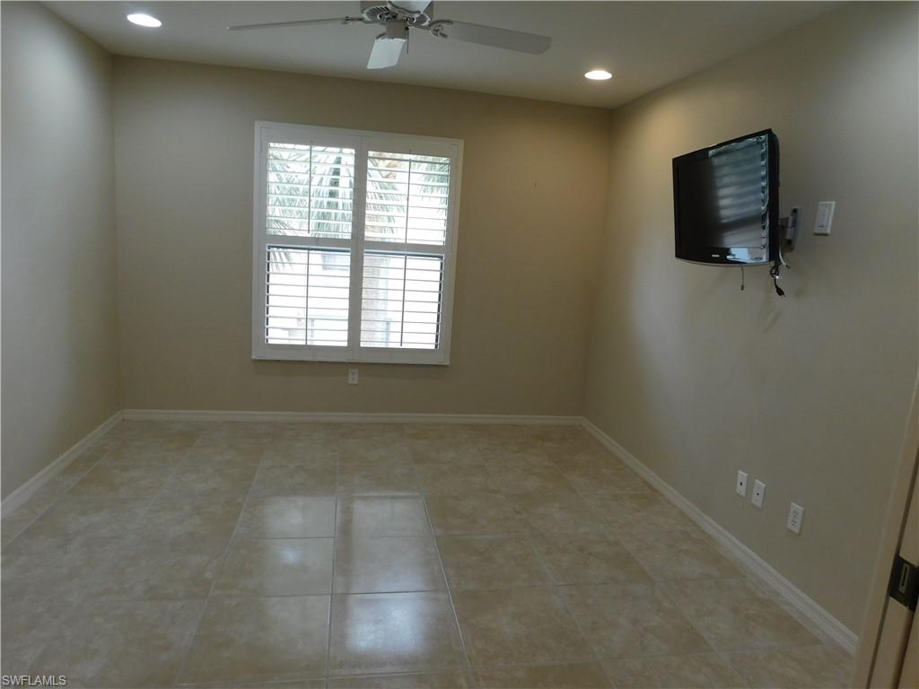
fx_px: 611
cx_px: 460
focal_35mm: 23
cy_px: 344
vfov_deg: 58.9
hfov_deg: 73.9
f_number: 3
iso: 125
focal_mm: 4
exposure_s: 1/40
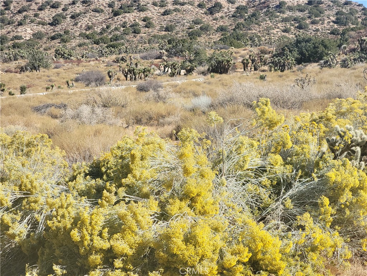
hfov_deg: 27.0
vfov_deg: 20.4
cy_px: 138
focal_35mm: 72
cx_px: 184
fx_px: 763
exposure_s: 1/1265
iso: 50
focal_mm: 9
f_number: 2.4
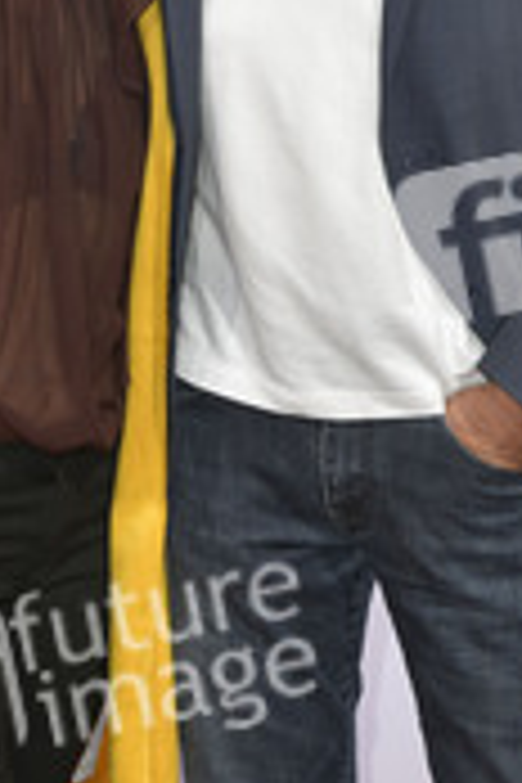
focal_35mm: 92
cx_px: 216
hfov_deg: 14.9
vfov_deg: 21.4
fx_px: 2001
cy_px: -4
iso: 320
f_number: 7.1
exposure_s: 1/160
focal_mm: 40
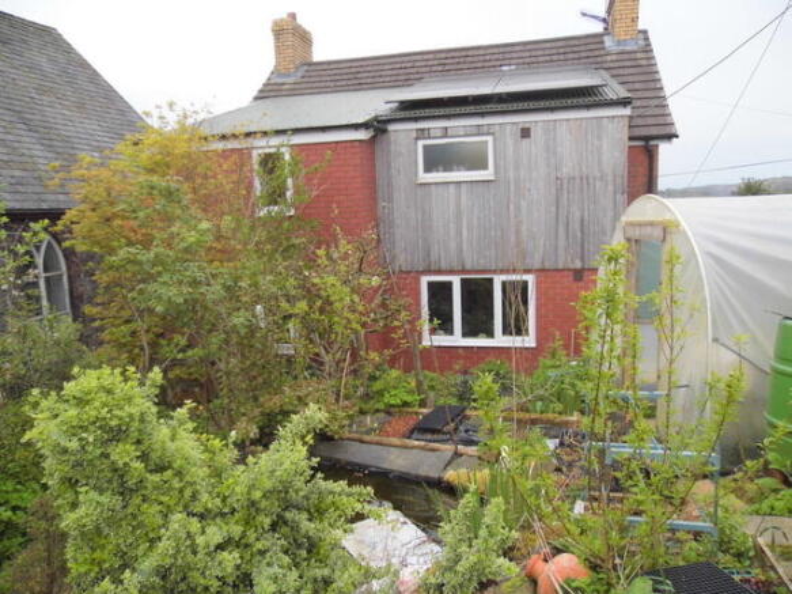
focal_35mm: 25
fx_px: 572
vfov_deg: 54.9
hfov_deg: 69.4
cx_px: 396
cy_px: 297
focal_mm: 4.5
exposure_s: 1/100
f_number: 3
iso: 100
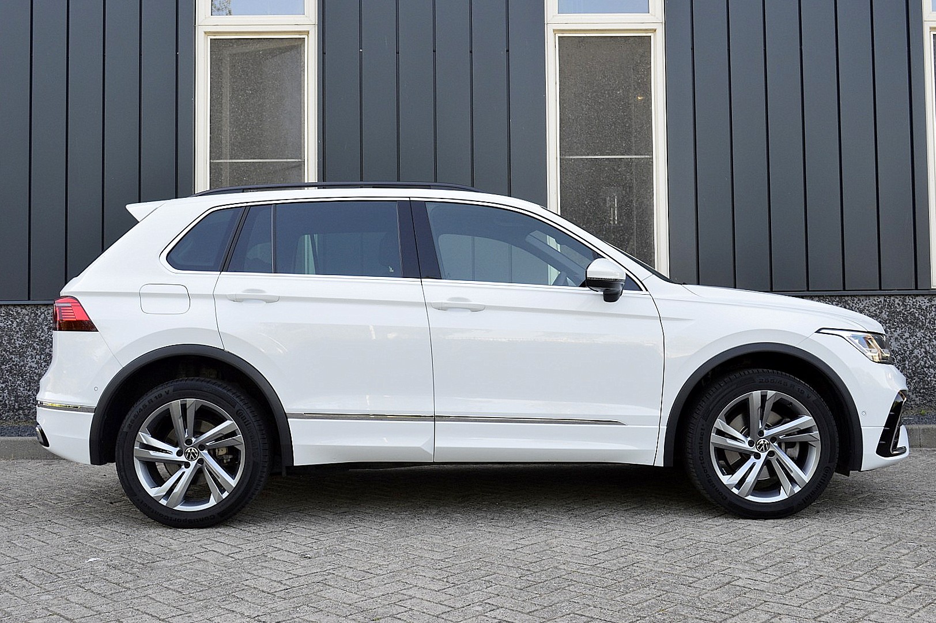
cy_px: 312
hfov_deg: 51.3
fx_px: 974
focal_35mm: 38
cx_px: 468
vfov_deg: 35.4
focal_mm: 25
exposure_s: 1/125
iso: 400
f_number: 9
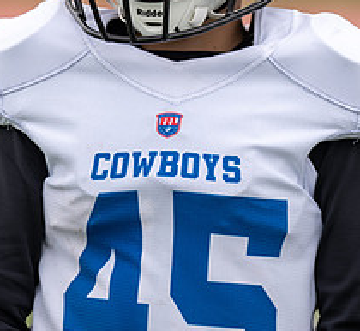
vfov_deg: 4.1
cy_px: -16
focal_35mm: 408
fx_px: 4610
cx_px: 169
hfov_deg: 4.5
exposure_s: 1/400
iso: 100
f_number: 2.8
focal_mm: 140
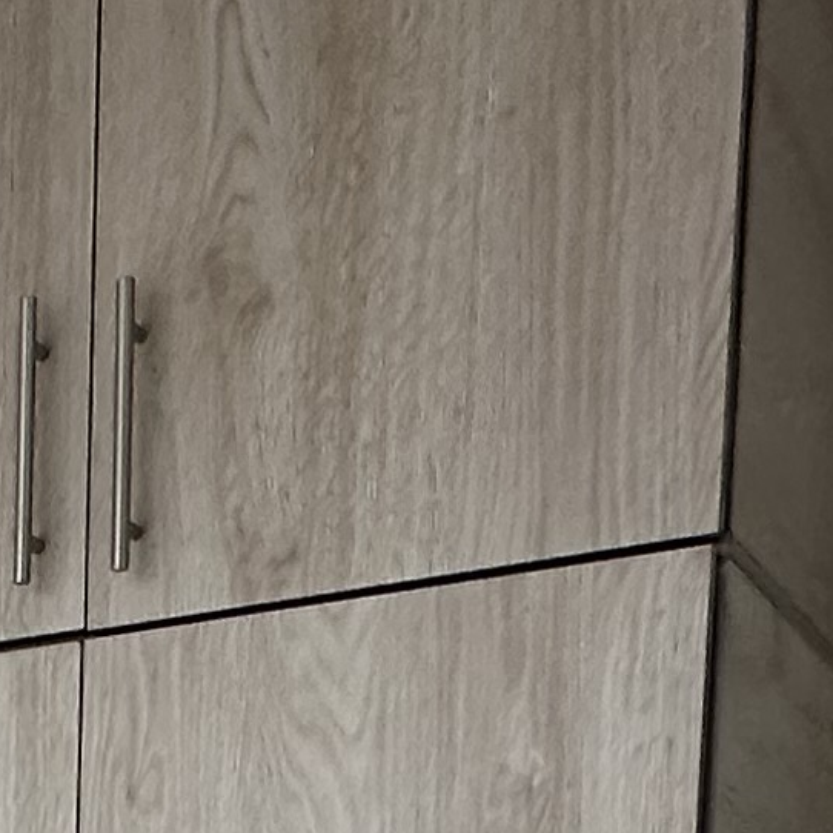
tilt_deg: -5.9
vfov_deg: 15.9
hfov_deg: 16.1
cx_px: -636
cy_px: 1523
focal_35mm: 92
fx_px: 2505
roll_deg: +0.9
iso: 40
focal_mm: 2.22
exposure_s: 1/170
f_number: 2.2
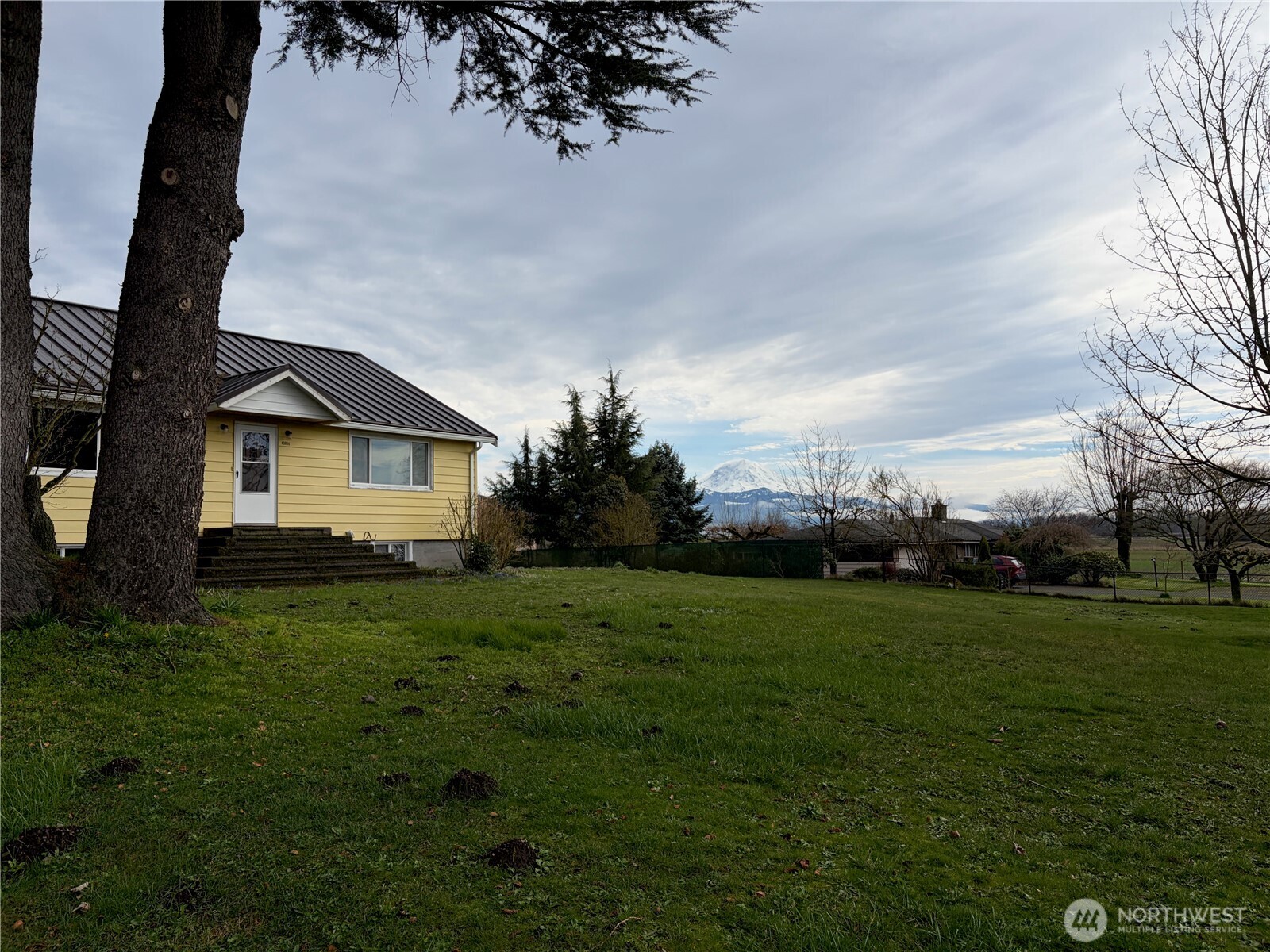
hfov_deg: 67.3
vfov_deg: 53.1
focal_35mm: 26
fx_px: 954
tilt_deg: +2.4
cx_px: 635
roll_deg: +1.8
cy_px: 476
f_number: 1.6
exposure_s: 1/5348
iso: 64
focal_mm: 5.96
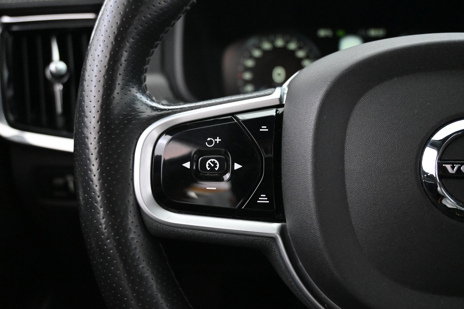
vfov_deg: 40.8
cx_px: 232
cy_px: 154
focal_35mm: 32
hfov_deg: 58.3
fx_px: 416
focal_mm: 21.5
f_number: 4
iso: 8000
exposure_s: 1/30
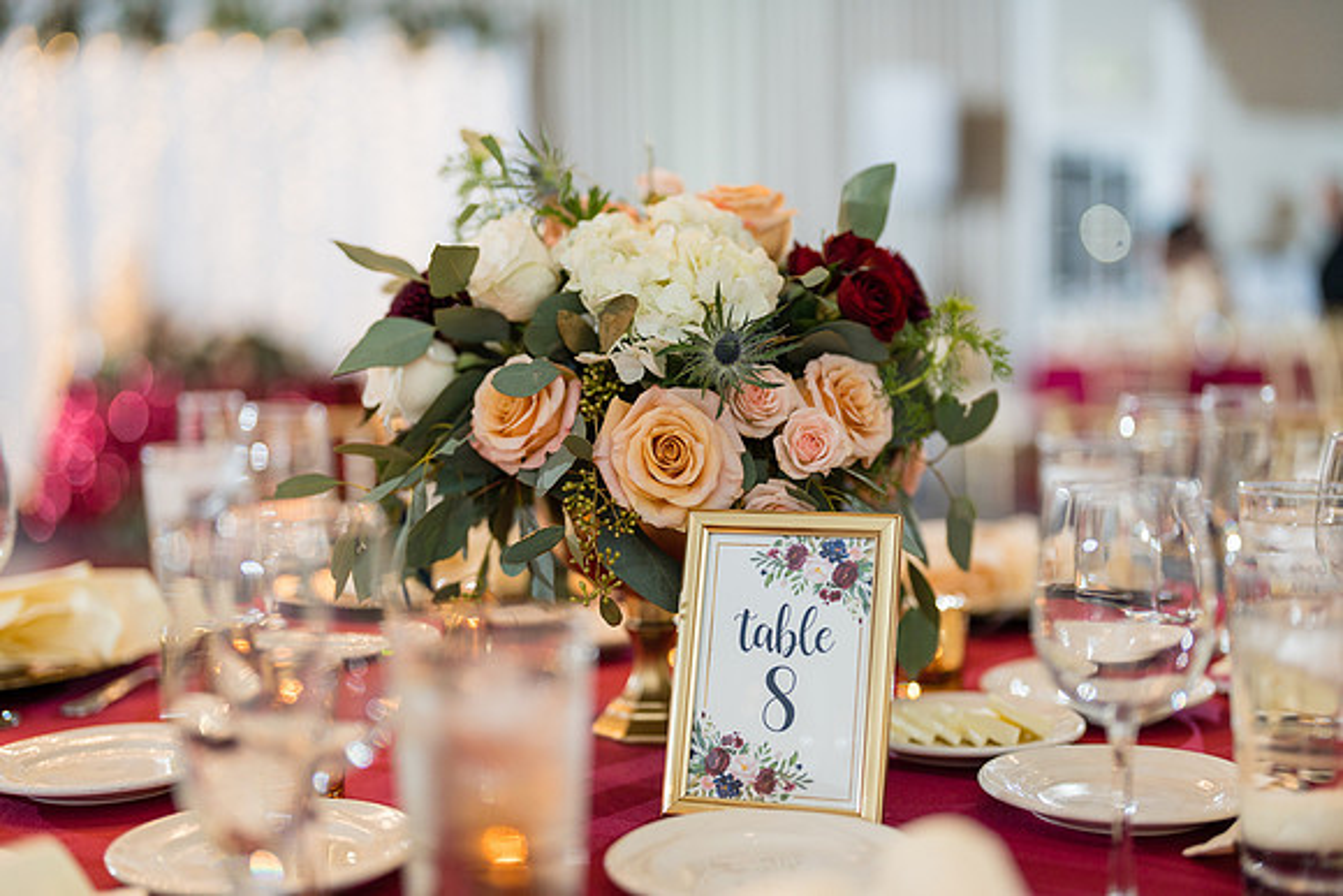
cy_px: 448
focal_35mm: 50
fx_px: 1866
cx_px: 672
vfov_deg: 27.0
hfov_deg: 39.6
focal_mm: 50
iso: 500
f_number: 1.4
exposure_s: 1/250
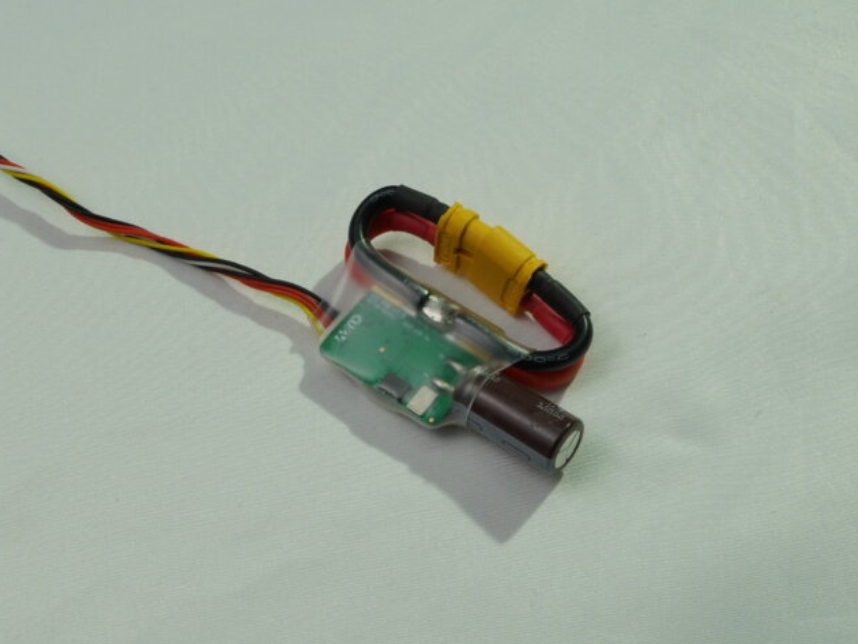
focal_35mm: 50
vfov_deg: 29.1
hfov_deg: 38.2
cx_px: 441
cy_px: 299
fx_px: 1240
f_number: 22
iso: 1000
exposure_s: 1/40
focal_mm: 32
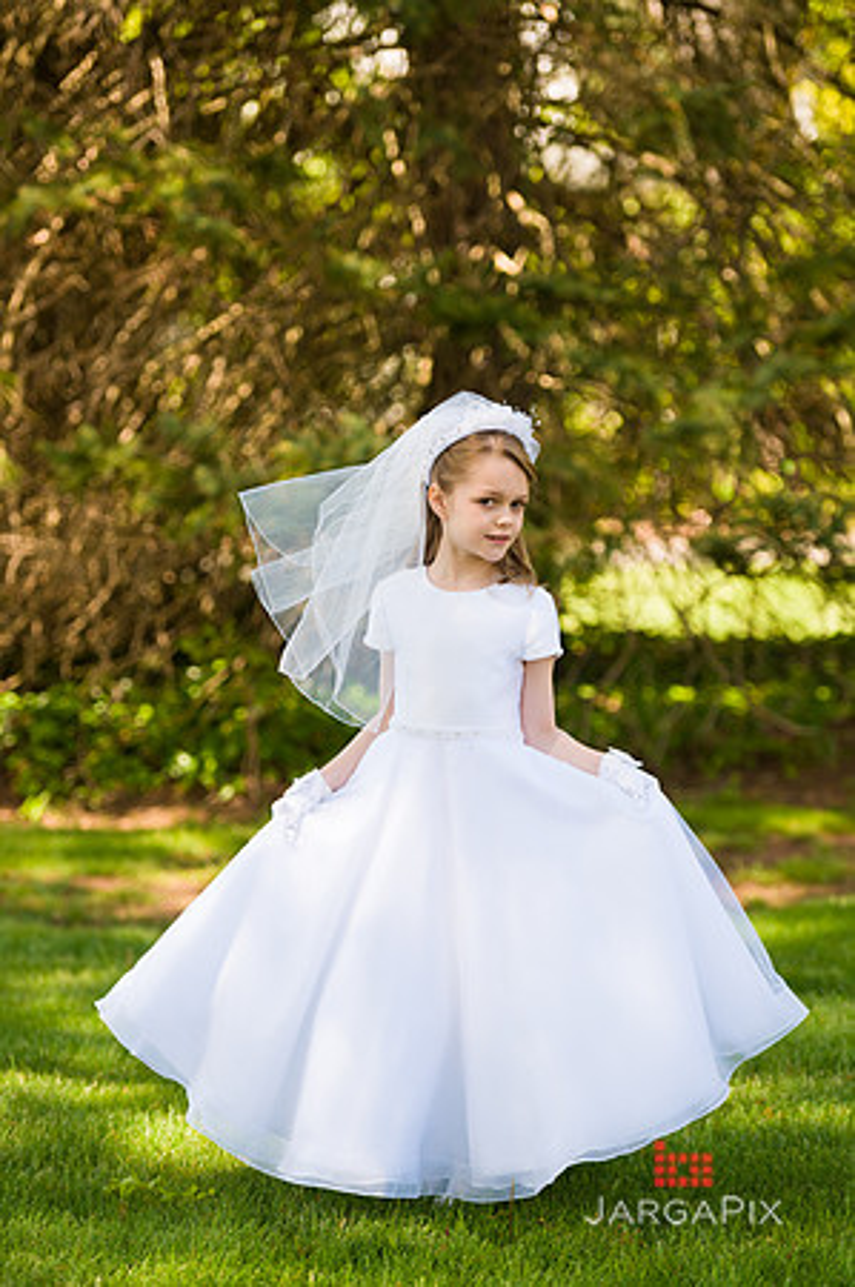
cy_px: 644
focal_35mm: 105
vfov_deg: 19.5
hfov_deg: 13.0
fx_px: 3749
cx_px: 428
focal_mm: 105
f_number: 3.2
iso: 200
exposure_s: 1/1000
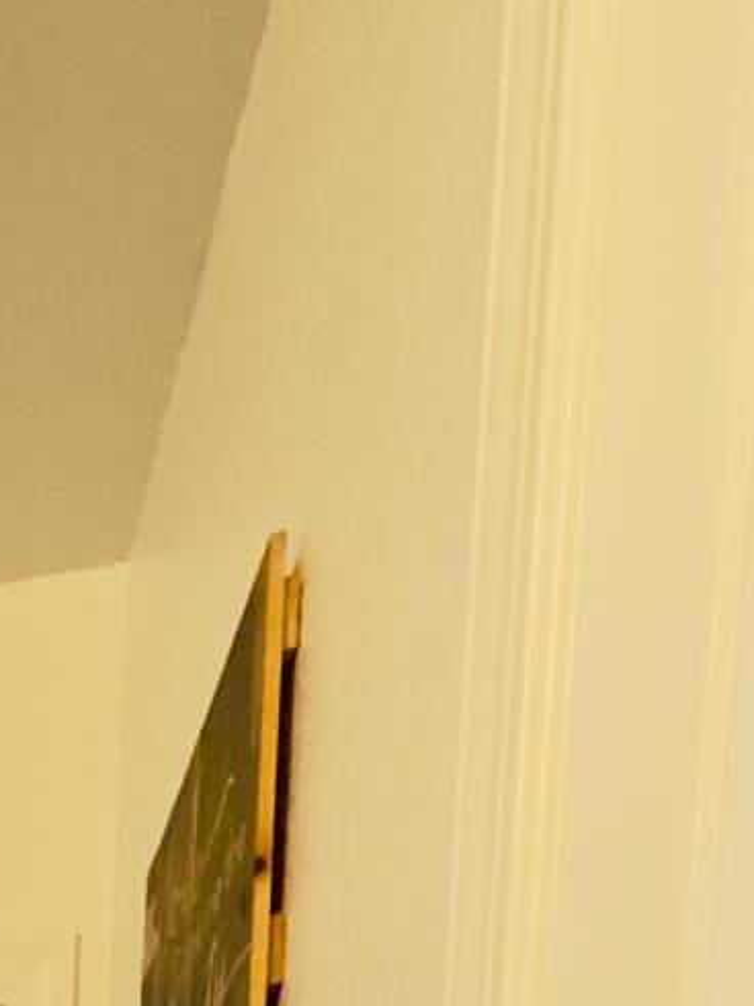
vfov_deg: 19.7
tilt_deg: -5.5
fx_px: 1656
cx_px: -627
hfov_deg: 19.1
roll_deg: +0.4
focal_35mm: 57
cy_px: 1975
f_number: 2.2
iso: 320
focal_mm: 2.22
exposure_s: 1/60
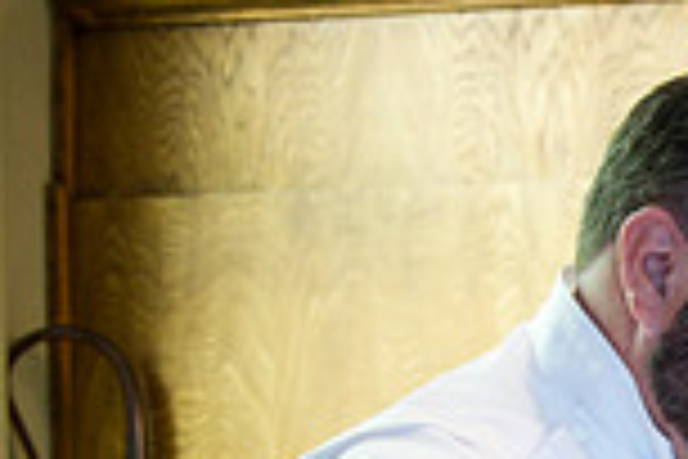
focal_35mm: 110
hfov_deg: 15.6
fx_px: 2102
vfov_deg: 11.7
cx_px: 1291
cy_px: 770
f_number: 2.8
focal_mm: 29
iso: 2000
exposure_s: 1/60
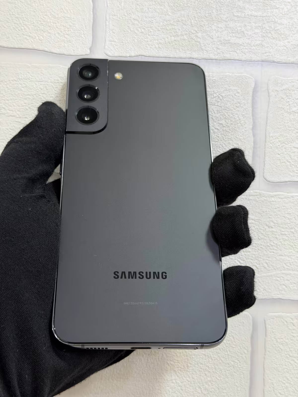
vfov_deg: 39.7
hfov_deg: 30.3
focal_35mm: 48
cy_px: 198
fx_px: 551
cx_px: 149
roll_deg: -1.8
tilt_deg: +5.1
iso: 80
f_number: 1.78
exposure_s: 1/50
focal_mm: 6.76
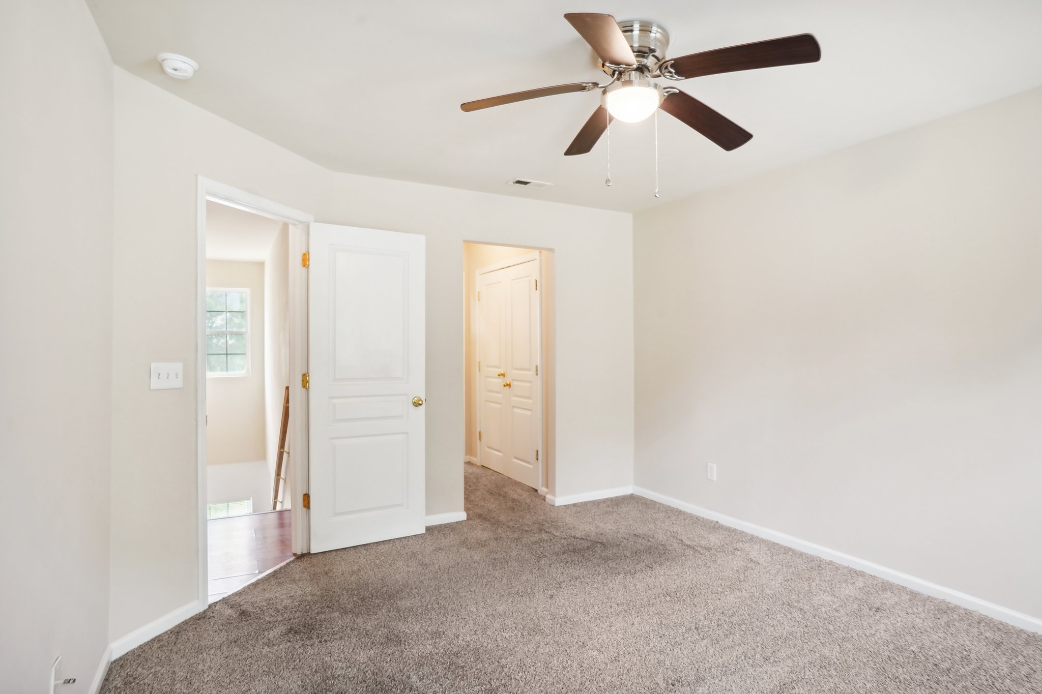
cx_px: 521
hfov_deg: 90.0
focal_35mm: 18
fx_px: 521
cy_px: 347
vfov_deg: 67.4
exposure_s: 1/13
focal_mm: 18
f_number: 8
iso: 400
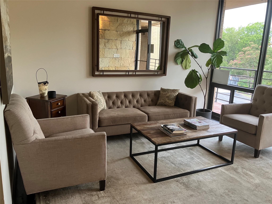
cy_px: 102
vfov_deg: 49.7
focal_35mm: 28
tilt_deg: -11.1
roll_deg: -2.1
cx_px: 136
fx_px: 220
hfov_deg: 63.4
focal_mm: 3.99
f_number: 1.8
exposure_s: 1/60
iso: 100
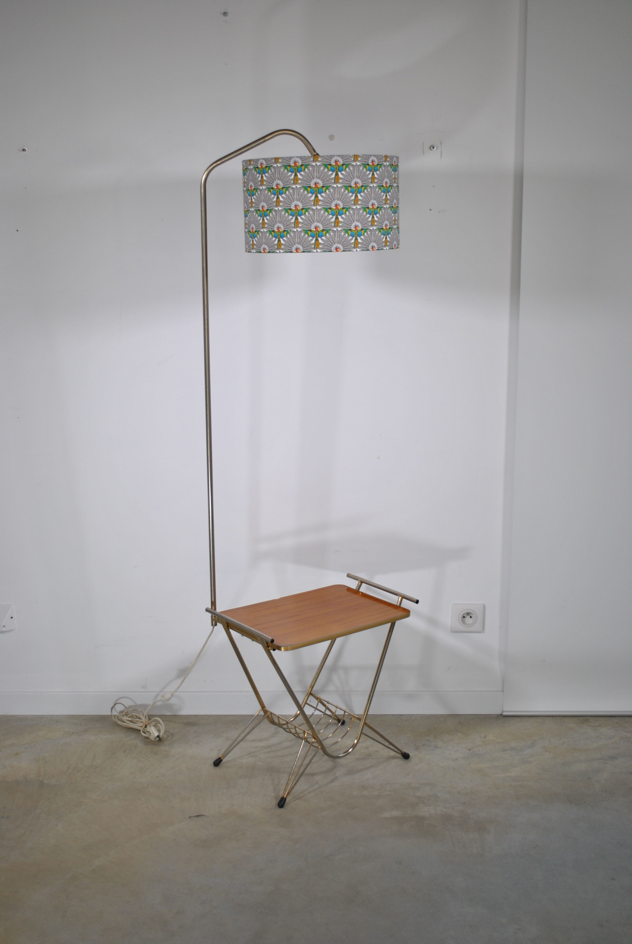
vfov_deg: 44.9
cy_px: 472
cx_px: 316
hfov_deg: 30.9
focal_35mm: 44
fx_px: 1142
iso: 200
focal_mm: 29
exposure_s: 1/80
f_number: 4.5
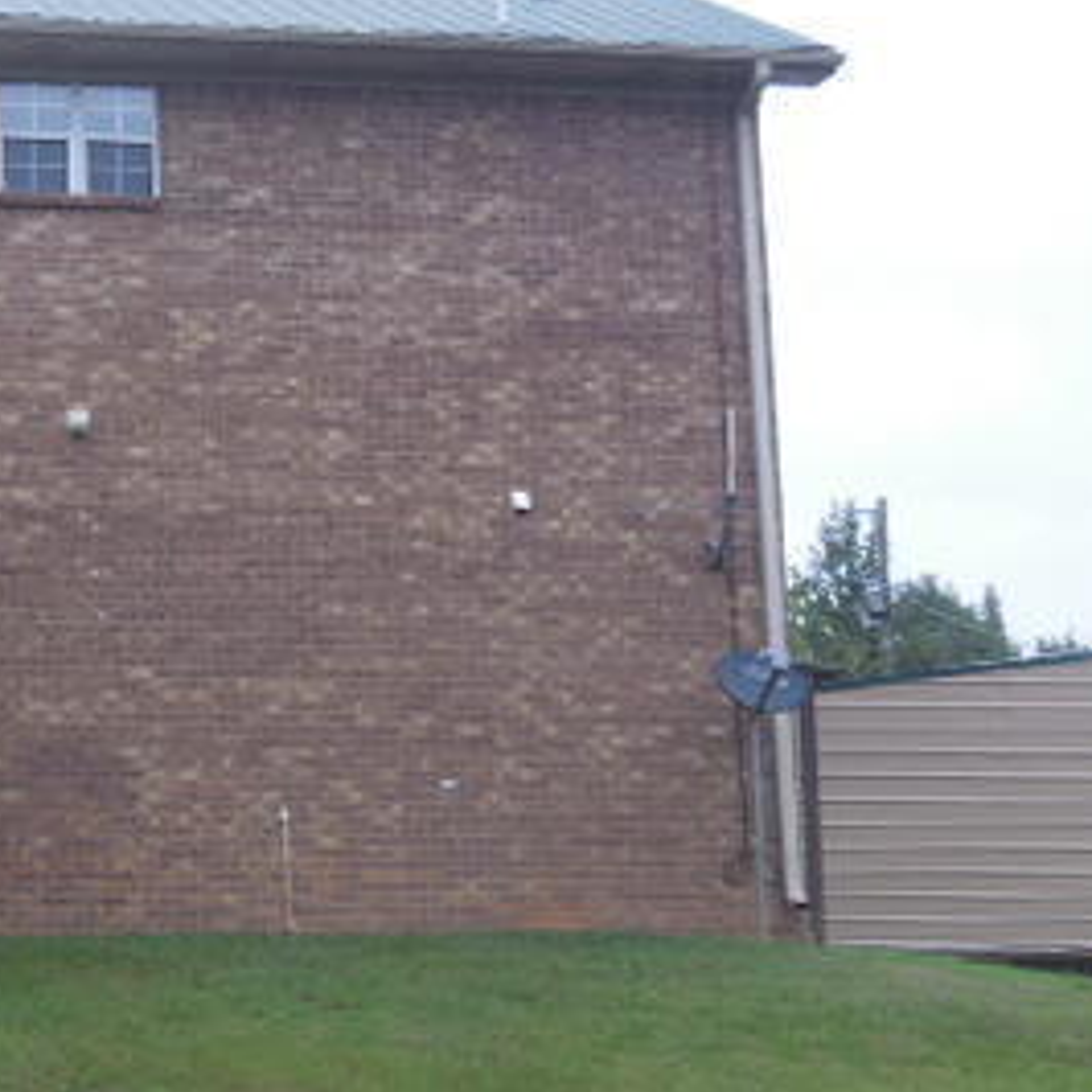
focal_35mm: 98
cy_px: 411
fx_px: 3498
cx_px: 33
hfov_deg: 17.4
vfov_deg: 17.7
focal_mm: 8.2
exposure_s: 1/30
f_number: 3.8
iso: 140
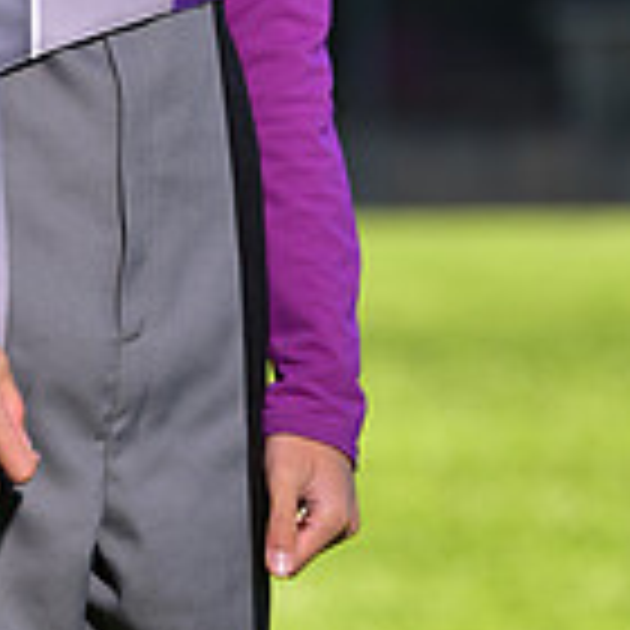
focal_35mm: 653
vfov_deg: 2.7
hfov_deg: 2.7
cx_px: 20
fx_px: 13446
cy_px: -338
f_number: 5.6
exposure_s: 1/250
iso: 80
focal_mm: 185
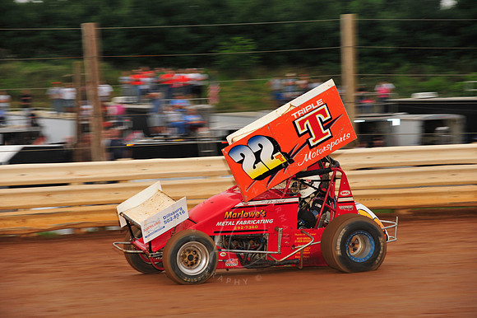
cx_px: 238
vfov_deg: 9.5
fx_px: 1920
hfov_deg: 14.2
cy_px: 159
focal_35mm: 145
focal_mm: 145
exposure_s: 1/320
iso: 800
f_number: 7.1
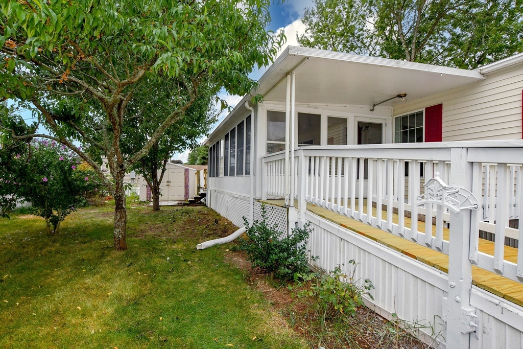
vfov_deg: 67.4
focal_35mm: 18
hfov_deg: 90.0
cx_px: 262
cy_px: 174
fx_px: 262
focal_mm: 12
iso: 1000
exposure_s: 1/500
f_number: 8
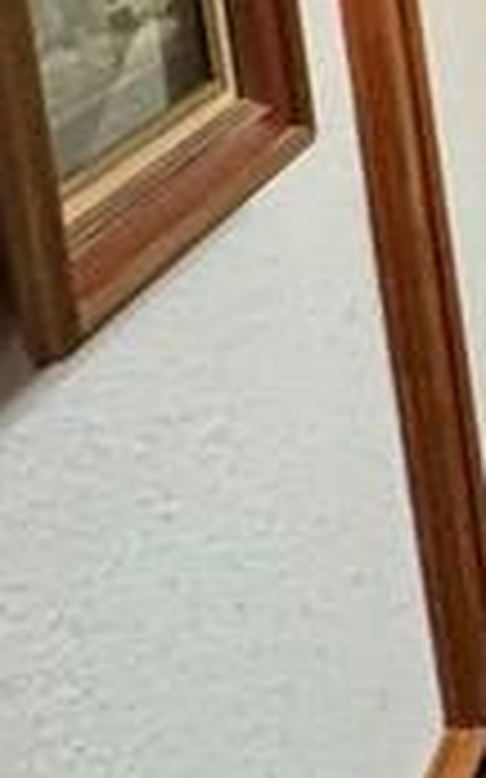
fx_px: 1866
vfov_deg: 21.4
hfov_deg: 7.0
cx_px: 2223
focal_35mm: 88
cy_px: -225
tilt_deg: -8.1
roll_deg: +0.8
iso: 320
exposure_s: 1/60
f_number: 2.2
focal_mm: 2.22
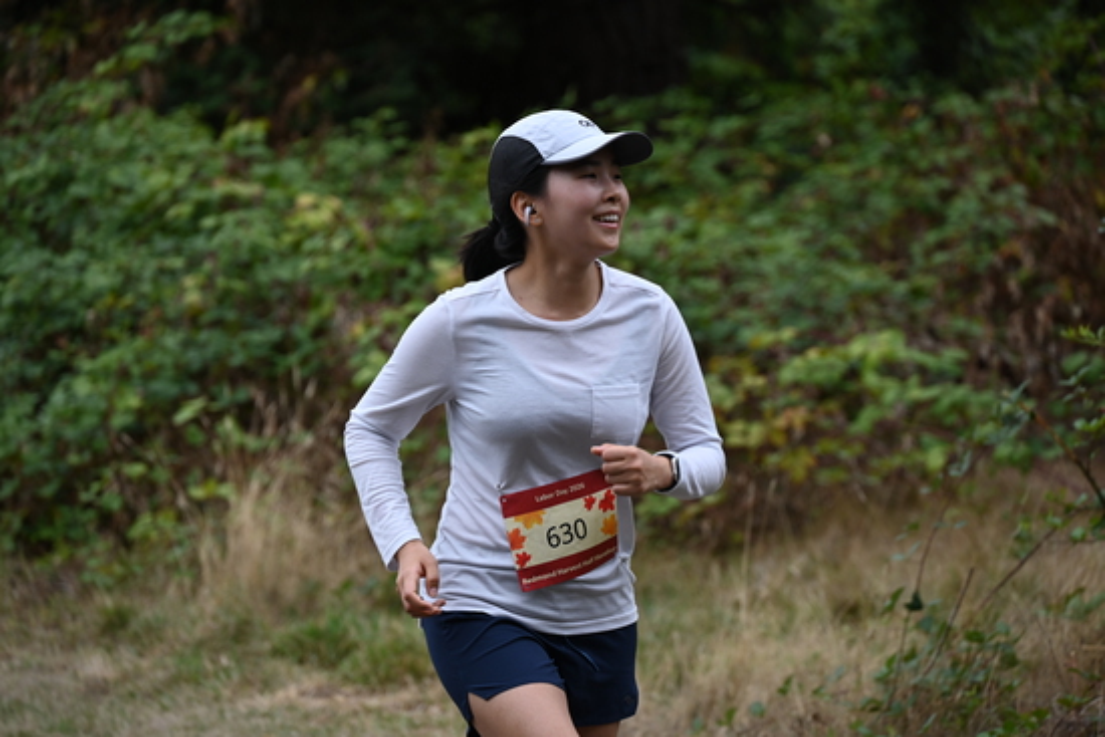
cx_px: 552
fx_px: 6140
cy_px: 368
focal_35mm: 200
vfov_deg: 6.9
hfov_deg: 10.3
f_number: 6.3
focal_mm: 200
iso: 360
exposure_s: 1/500
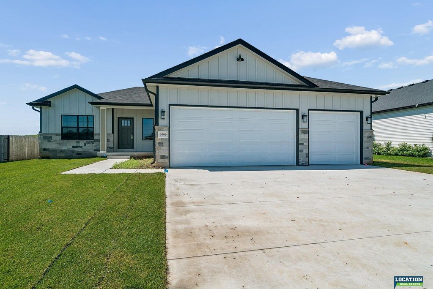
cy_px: 144
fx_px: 241
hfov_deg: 83.9
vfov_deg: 62.0
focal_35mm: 20
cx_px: 216
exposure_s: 1/1600
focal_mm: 20
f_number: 8
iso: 200
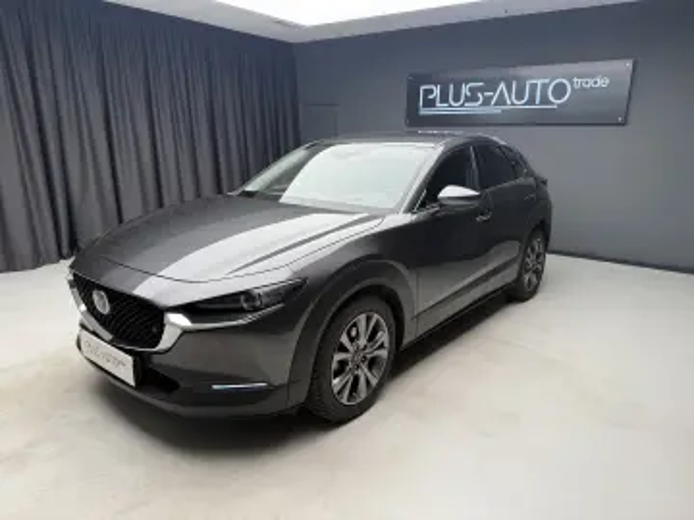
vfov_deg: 56.8
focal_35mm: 24
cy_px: 260
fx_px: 481
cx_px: 347
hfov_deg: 71.6
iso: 100
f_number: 1.78
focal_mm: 6.76
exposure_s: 1/121
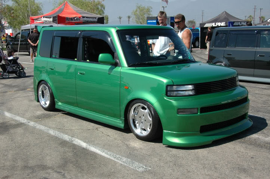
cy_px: 90
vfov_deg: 30.8
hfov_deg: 45.0
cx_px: 135
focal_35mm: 44
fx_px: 326
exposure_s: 1/1250
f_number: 4.5
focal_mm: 29
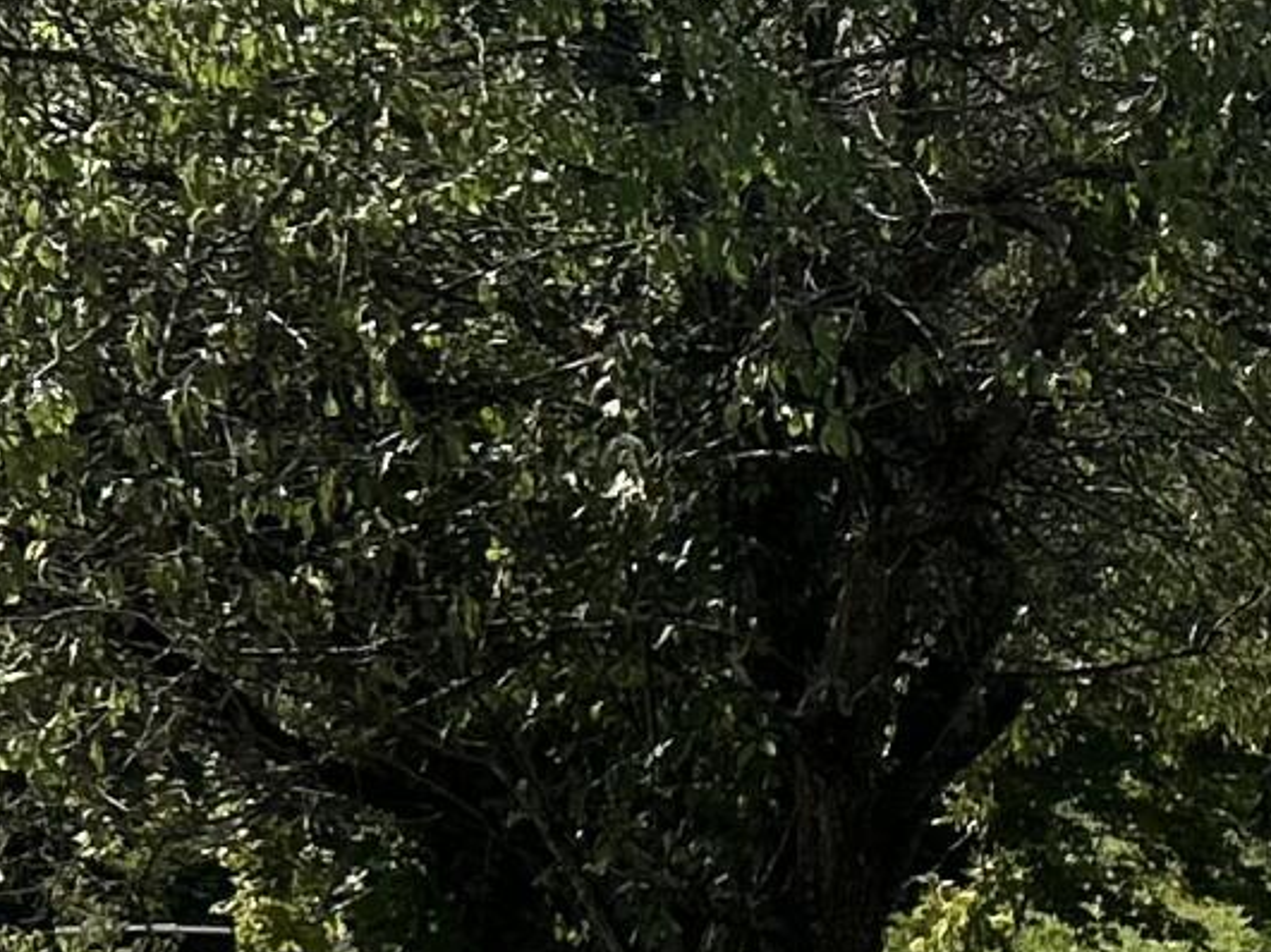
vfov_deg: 9.9
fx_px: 5396
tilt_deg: -4.1
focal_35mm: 147
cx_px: 3332
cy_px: 1146
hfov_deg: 10.8
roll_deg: -0.4
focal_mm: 5.7
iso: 50
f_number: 1.5
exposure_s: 1/3165
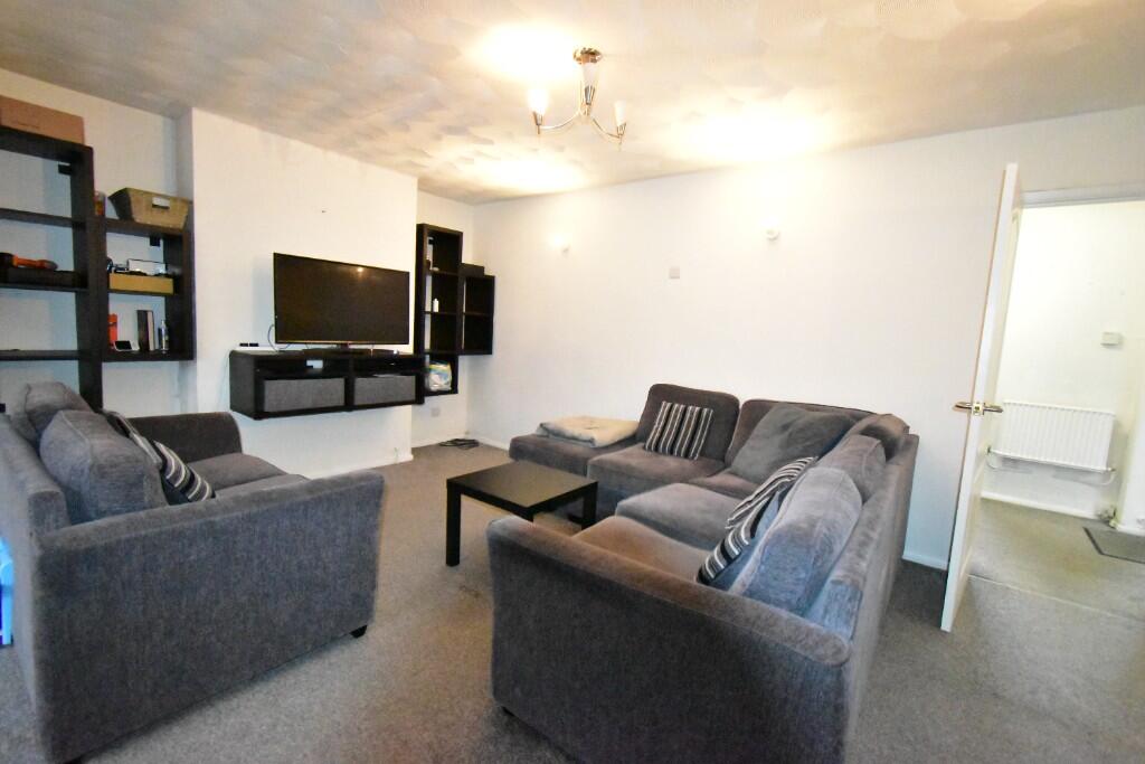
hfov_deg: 100.4
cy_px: 382
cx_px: 572
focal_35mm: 15
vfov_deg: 77.3
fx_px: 477
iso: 18000
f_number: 4.5
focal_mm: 10
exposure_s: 1/200
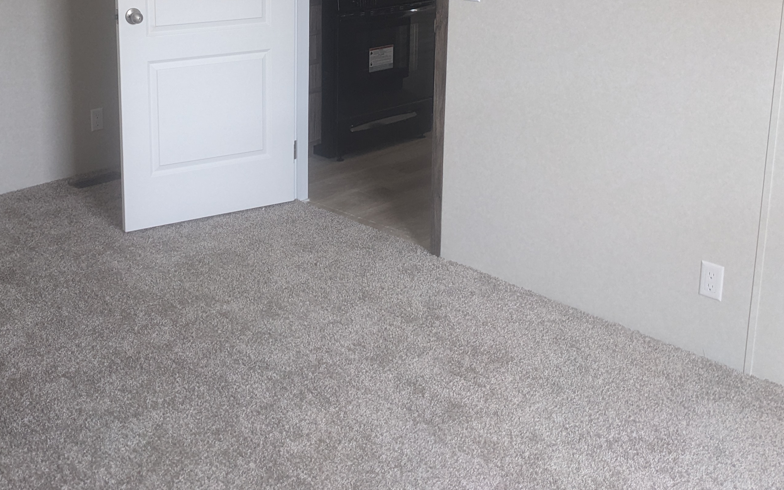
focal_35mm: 45
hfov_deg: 43.7
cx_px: 261
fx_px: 962
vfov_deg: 27.6
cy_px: 54
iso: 120
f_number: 1.73
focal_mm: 4.38
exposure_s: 1/40
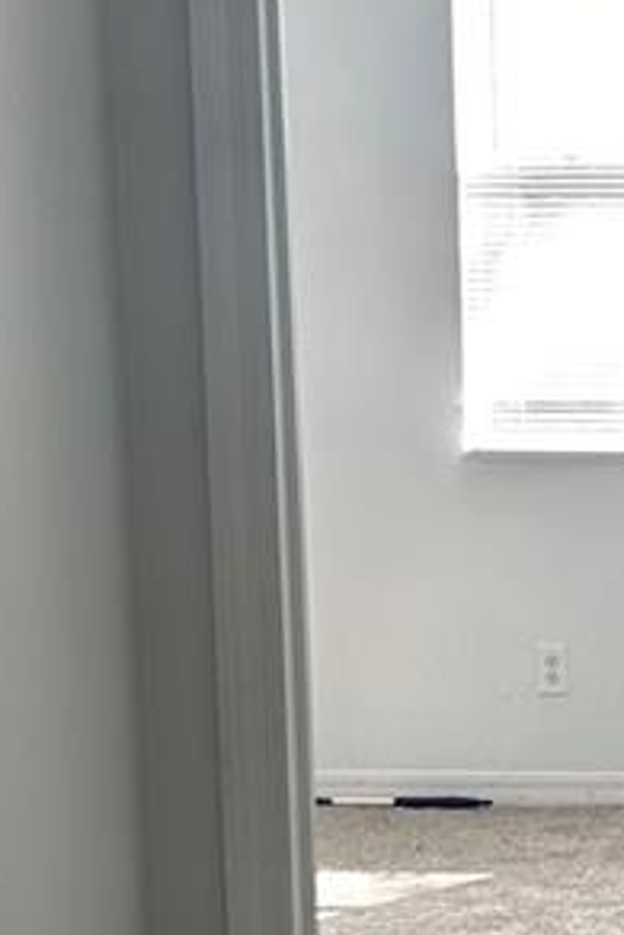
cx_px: 832
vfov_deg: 18.2
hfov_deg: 12.0
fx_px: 2882
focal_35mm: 111
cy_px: 759
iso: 64
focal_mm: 5.7
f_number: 1.5
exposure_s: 1/120
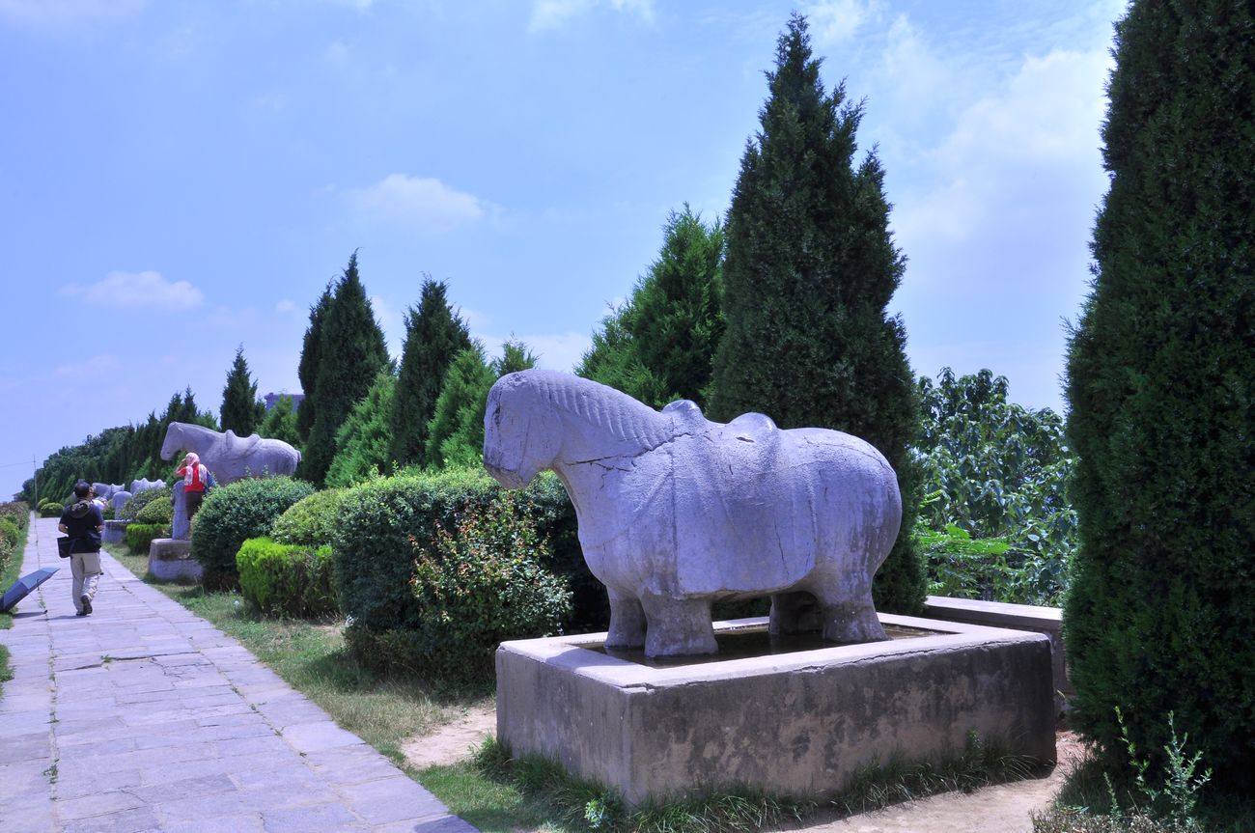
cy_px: 416
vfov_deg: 39.9
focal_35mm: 33
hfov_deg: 57.3
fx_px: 1149
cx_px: 628
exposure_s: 1/125
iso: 200
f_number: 18
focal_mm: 22
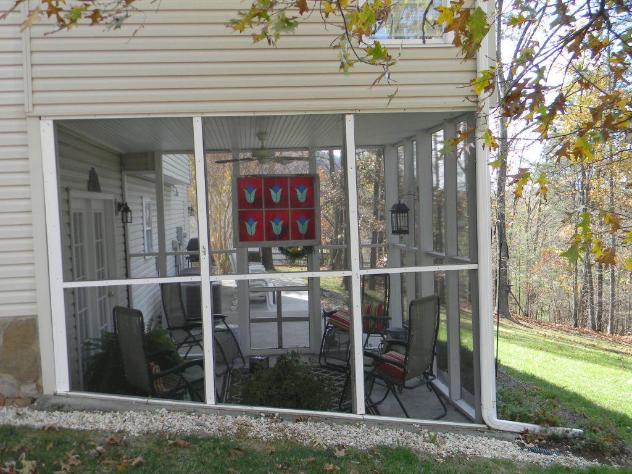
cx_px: 316
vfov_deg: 39.7
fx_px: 657
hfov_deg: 51.4
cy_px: 237
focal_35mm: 36
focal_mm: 6.4
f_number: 3.7
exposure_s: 1/95.7
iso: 80
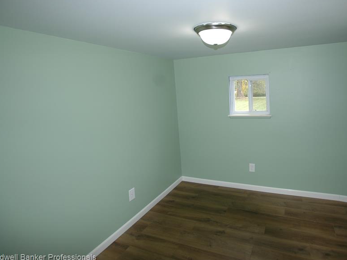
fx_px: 190
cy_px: 111
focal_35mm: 19
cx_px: 215
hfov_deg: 83.2
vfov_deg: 68.3
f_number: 3.5
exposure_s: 1/60
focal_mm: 10
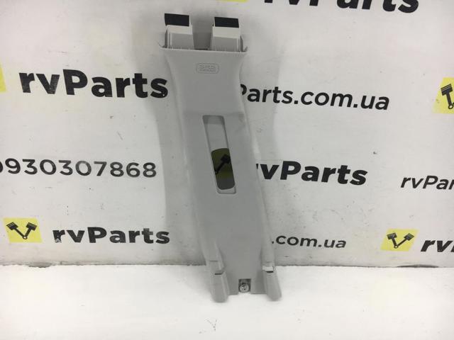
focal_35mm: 29
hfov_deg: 61.7
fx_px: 380
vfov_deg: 48.2
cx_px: 227
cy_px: 170
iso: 40
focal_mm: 4.15
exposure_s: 1/100
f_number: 2.2
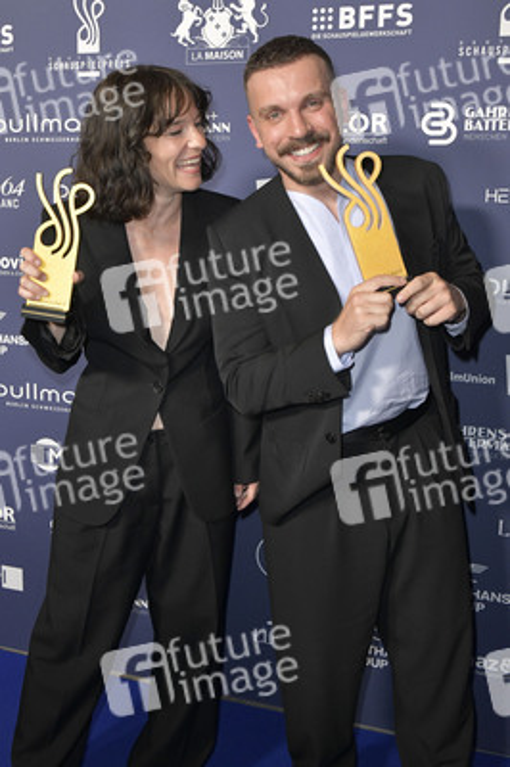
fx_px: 681
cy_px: 384
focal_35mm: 32
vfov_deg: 58.8
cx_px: 255
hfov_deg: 41.0
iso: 2000
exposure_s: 1/250
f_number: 6.3
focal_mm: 32
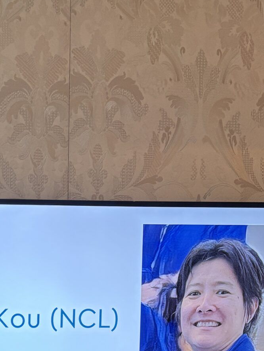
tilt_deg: -4.2
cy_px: 482
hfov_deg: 18.1
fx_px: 762
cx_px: -95
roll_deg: -0.4
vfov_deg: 22.6
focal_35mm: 75
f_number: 1.6
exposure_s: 1/60
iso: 160
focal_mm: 5.96
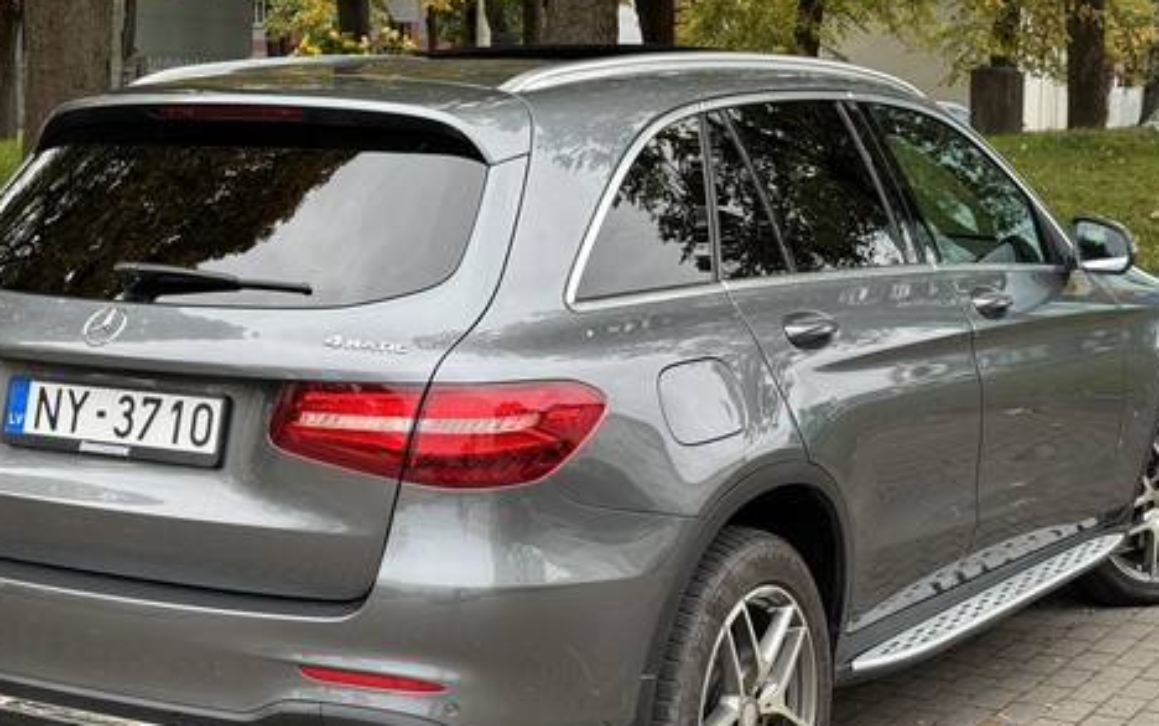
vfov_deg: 18.9
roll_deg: -0.2
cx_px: 534
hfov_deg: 29.8
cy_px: 399
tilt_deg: -7.6
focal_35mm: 69
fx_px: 2181
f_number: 1.78
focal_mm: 6.76
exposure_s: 1/213
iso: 64
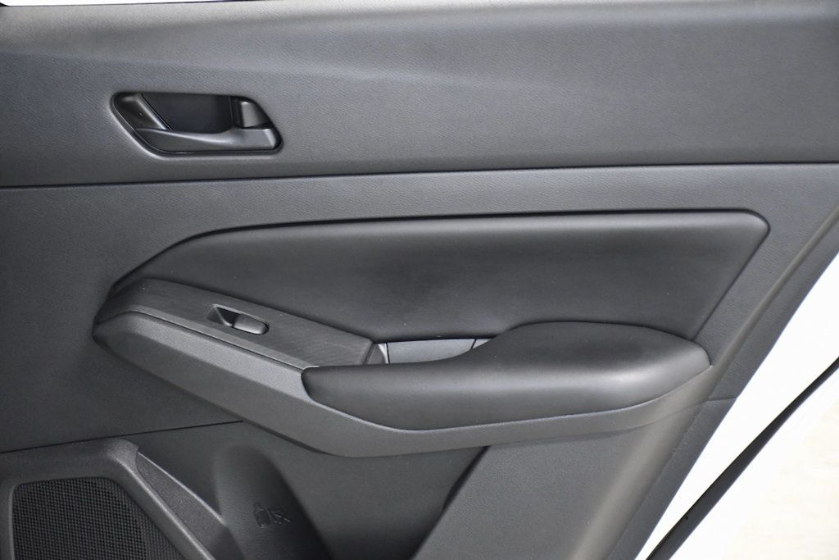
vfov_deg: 15.2
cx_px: 420
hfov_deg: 22.6
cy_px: 280
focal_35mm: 90
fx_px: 2098
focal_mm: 60
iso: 2500
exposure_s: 1/100
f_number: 5
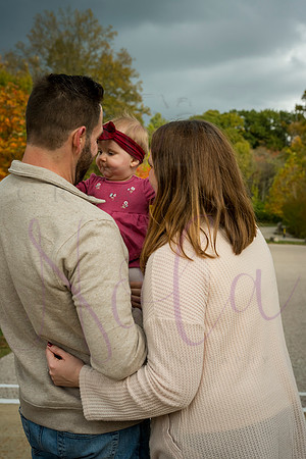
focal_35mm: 46
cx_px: 153
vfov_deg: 42.7
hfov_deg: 29.2
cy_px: 230
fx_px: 586
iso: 400
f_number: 6.3
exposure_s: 1/500
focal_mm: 46
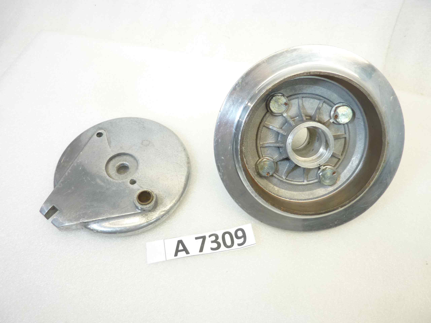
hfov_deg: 69.4
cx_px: 216
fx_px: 311
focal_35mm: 25
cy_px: 162
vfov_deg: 54.9
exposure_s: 1/20
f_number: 3.3
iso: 80
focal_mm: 4.1
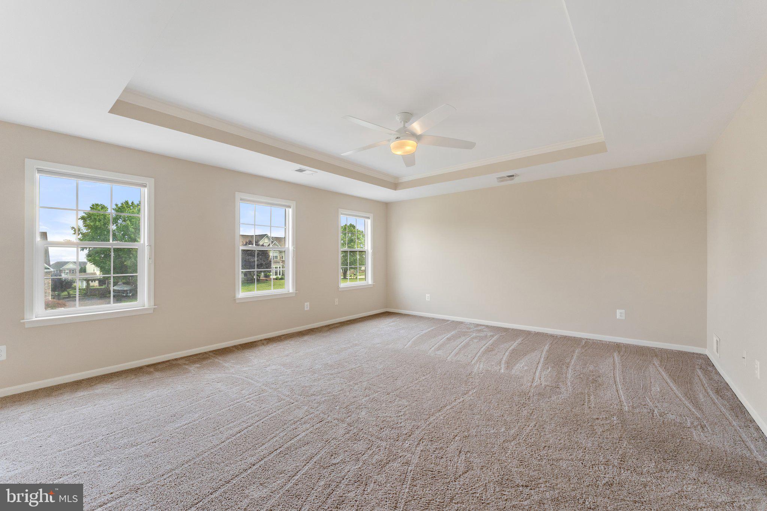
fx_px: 298
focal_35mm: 14
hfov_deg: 104.3
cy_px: 256
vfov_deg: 81.2
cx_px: 384
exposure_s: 1/25
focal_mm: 14
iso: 500
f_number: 8
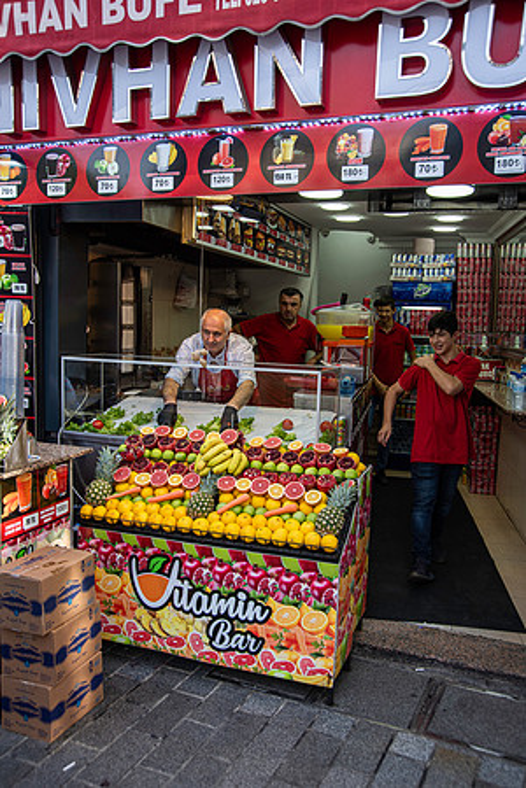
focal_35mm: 32
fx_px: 701
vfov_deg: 58.7
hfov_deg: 41.1
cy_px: 394
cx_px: 263
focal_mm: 32
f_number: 8
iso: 200
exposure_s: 1/125
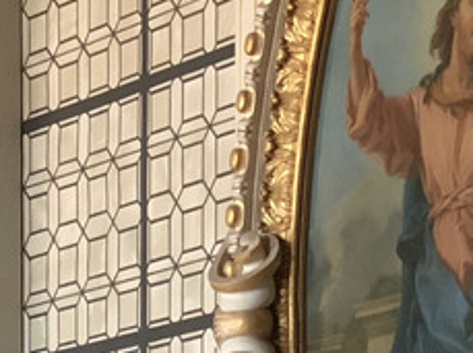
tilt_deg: +3.0
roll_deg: +1.0
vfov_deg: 5.3
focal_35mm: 273
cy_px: 667
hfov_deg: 7.1
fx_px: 3724
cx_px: -405
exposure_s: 1/50
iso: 100
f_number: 2.4
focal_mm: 6
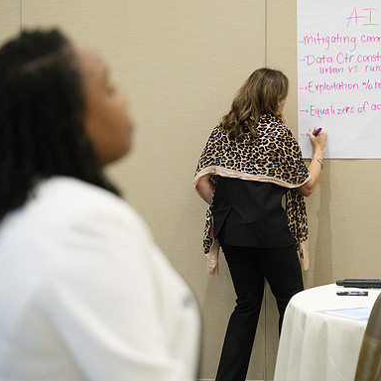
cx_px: 266
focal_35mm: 149
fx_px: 1855
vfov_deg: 11.7
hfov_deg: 11.7
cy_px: 191
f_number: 2.8
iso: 3200
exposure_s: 1/160
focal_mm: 77.3
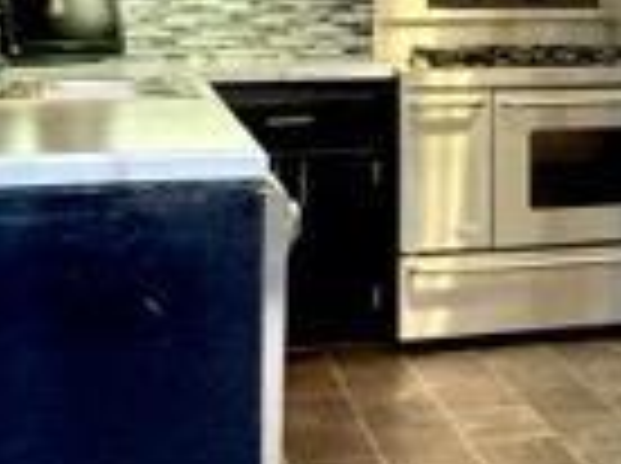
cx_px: 639
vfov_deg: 18.1
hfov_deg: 23.6
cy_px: -9
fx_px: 1415
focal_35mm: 79
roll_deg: -0.2
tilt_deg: +0.3
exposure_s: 1/17
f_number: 2.2
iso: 400
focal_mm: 2.22
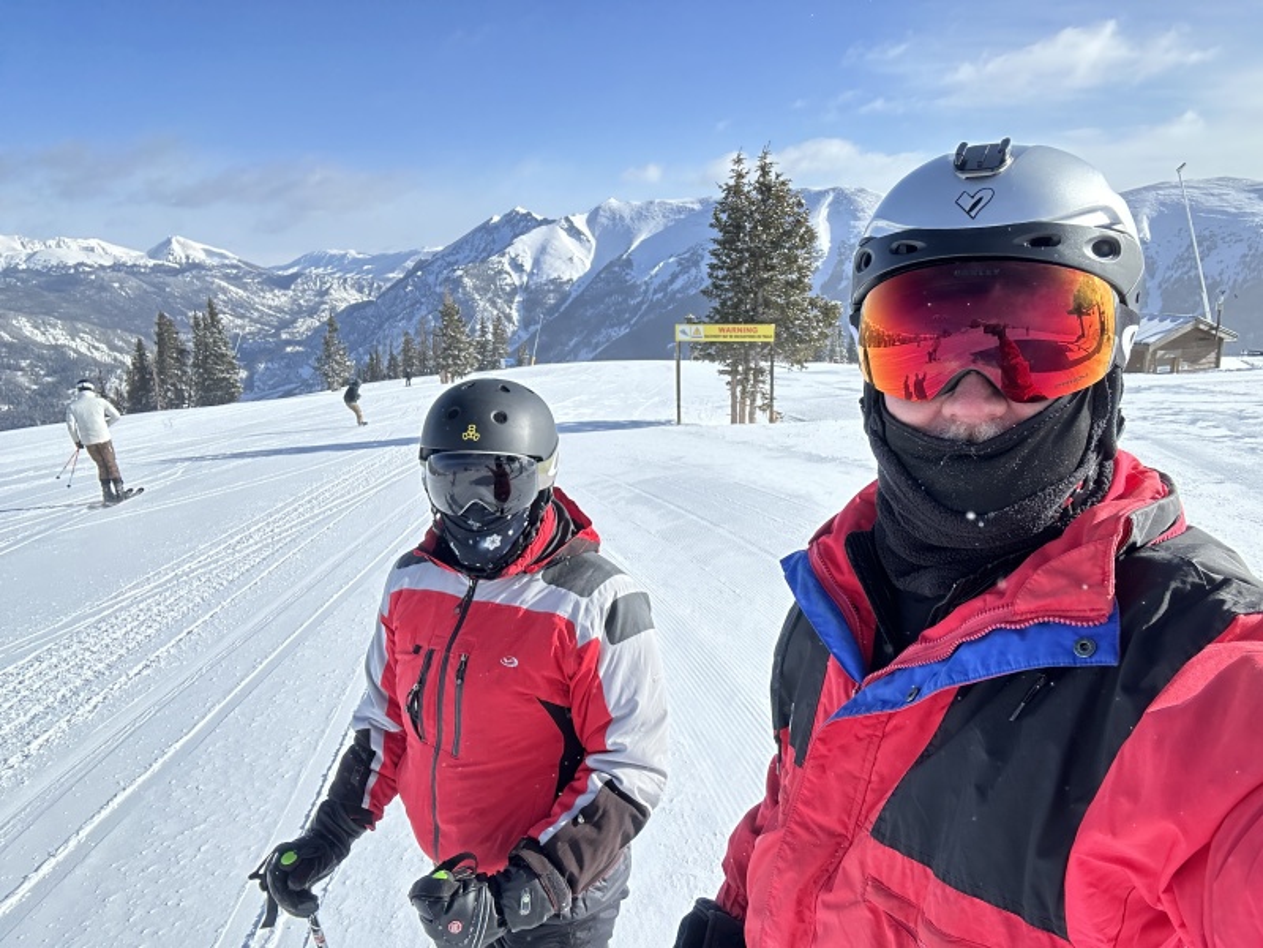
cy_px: 474
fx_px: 839
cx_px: 632
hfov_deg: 73.9
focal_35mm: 23
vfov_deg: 58.9
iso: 25
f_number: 1.9
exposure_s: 1/1101
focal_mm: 2.69
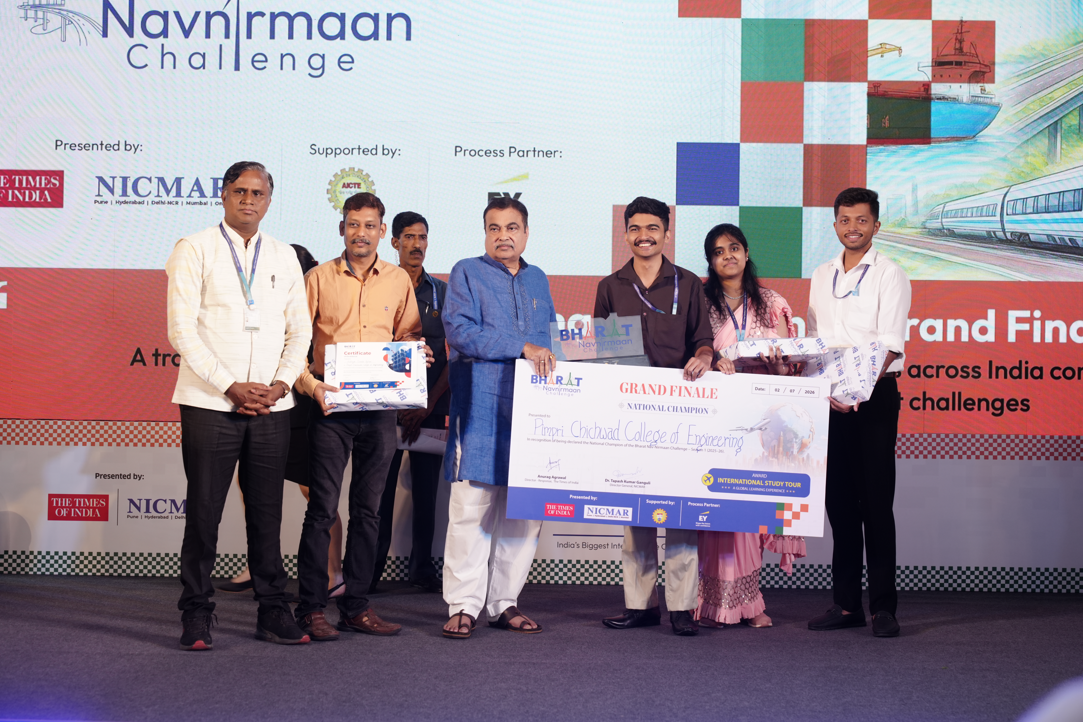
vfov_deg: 25.1
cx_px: 542
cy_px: 361
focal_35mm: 54
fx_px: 1624
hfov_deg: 36.9
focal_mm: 54
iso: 640
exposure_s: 1/160
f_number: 4.5
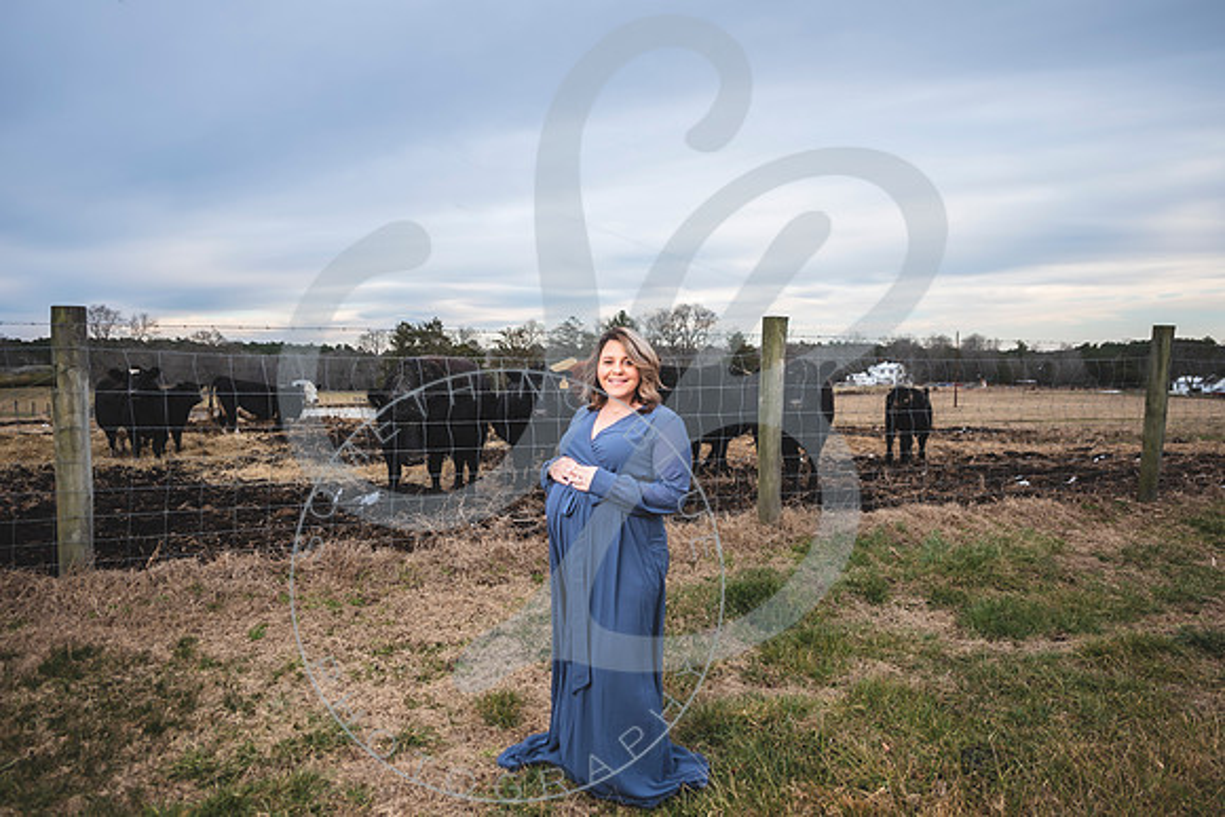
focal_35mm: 26
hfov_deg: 69.4
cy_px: 408
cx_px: 612
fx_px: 885
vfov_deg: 49.6
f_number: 2.8
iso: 100
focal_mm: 24
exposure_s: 1/250
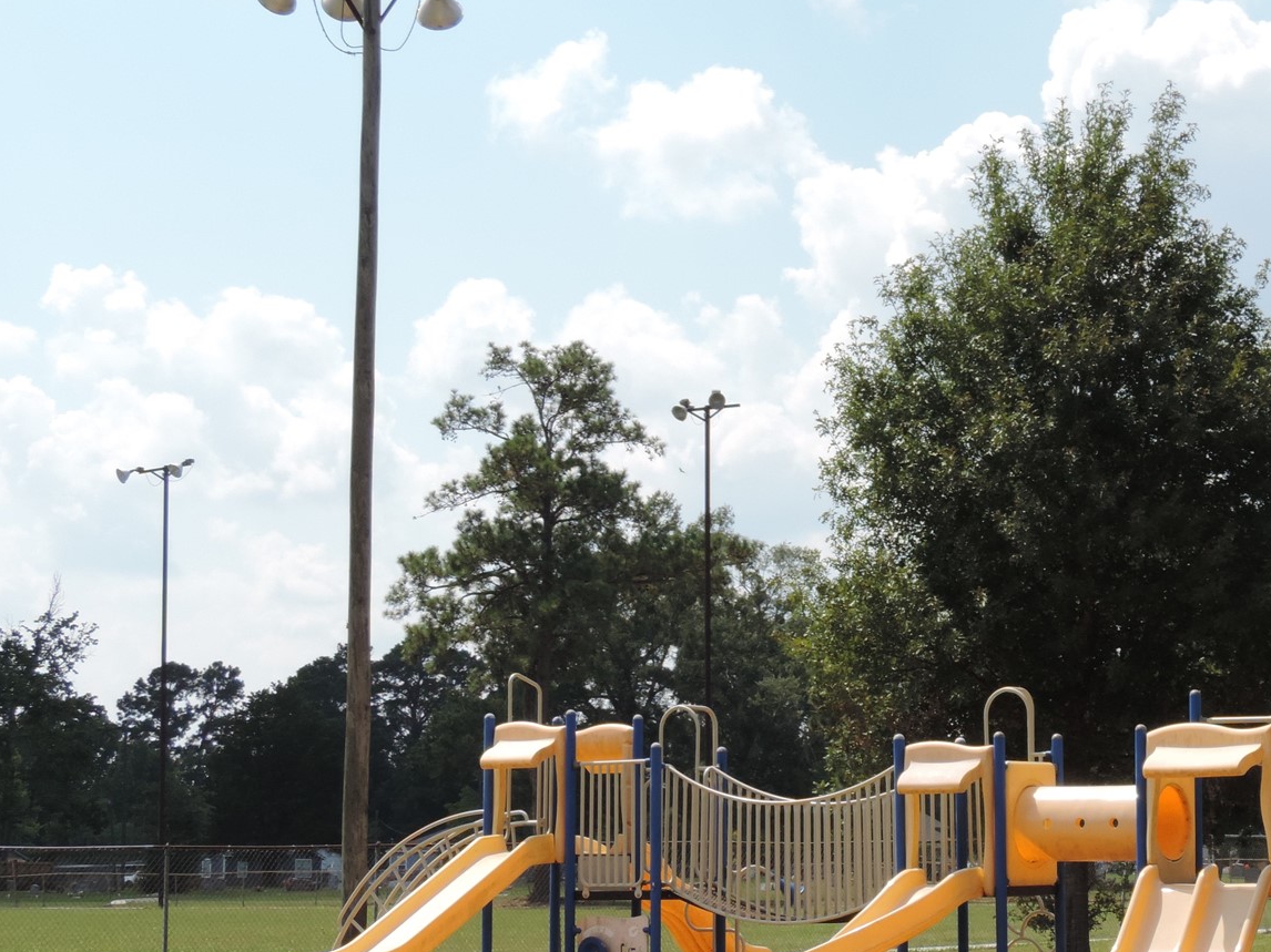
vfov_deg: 17.6
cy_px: 523
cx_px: 989
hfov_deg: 23.0
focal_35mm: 84
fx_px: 3084
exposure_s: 1/800
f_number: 3.5
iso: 80
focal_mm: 8.3
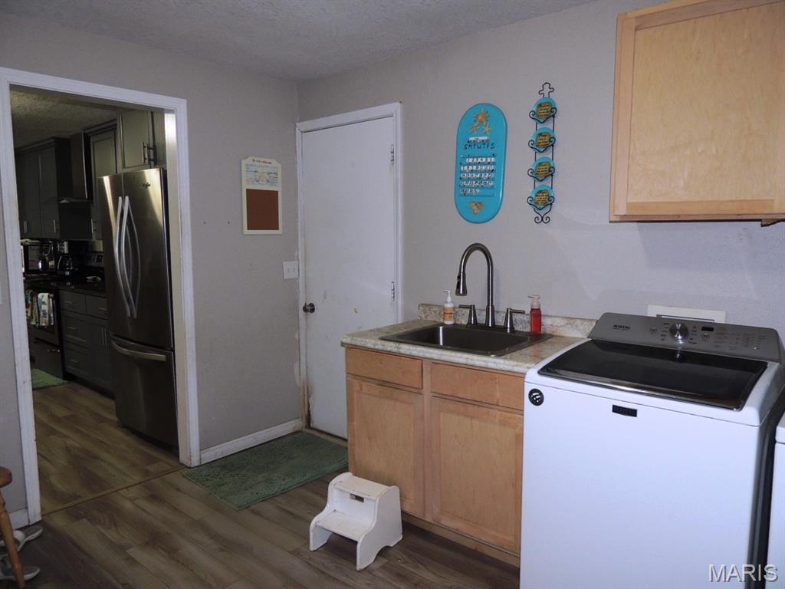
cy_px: 294
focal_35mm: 24
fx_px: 544
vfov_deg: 56.8
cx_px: 392
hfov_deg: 71.6
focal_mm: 4.3
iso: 200
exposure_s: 1/30
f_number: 3
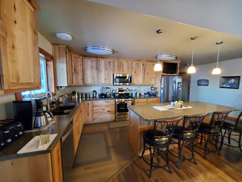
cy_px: 91
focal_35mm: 13
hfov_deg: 106.2
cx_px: 121
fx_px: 91
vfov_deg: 89.9
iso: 800
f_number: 2.2
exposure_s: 1/30
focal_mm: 1.8
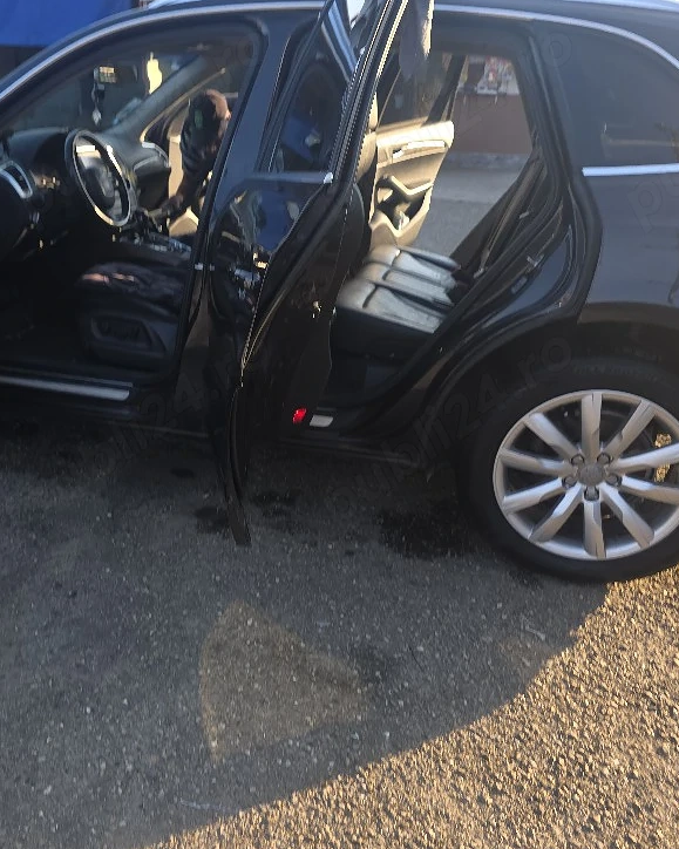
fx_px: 779
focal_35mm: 31
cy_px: 439
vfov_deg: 57.2
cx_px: 220
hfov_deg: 46.3
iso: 12
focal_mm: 6.3
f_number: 1.7
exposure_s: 1/116
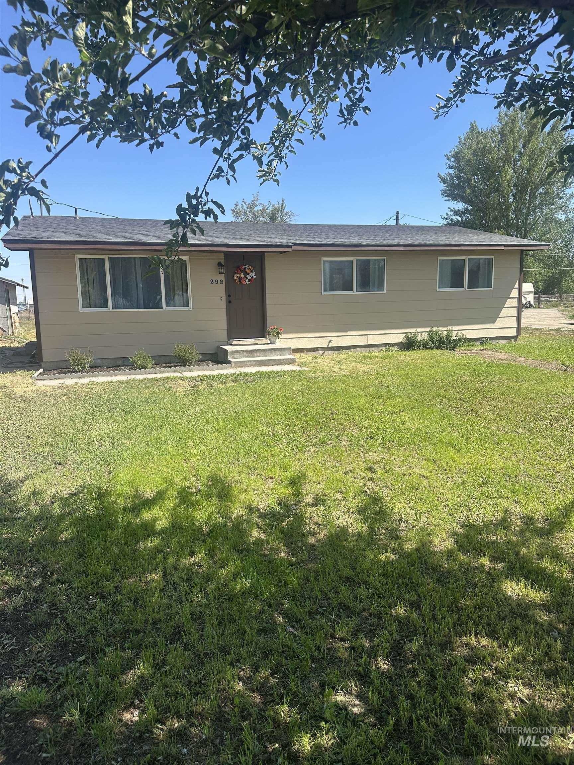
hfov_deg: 56.8
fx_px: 531
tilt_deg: -7.1
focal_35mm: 24
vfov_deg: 71.6
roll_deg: +0.7
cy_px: 382
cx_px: 287
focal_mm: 6.86
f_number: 1.78
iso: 80
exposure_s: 1/2809
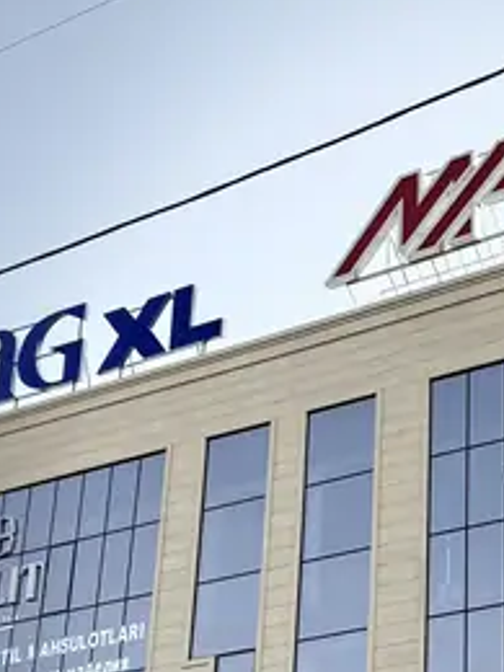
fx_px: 1553
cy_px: 512
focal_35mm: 80
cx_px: 429
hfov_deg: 18.2
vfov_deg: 24.1
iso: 50
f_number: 1.6
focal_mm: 5.96
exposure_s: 1/3623
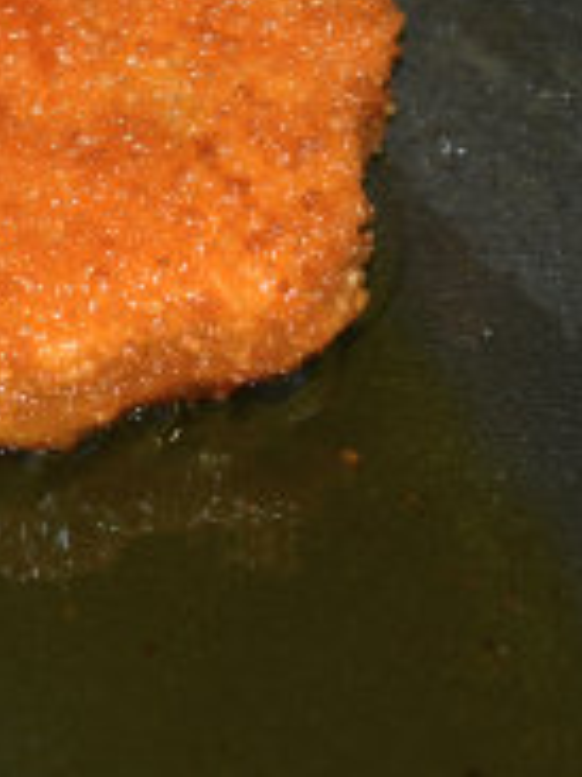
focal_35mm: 193
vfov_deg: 10.2
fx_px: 4332
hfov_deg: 7.5
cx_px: -450
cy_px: 64
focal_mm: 40
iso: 100
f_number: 3
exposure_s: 1/80
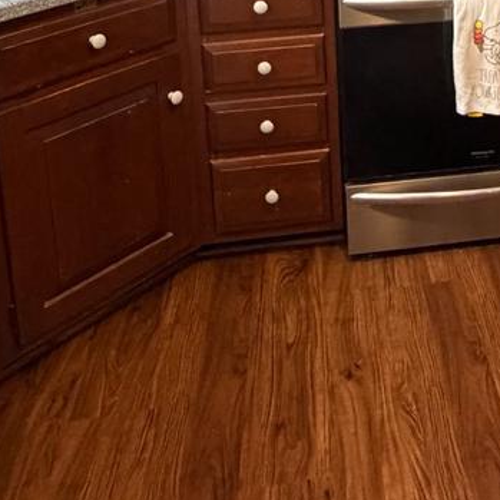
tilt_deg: -12.2
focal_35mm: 51
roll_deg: +1.3
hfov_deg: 31.8
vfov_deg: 29.0
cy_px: -95
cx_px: 453
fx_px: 833
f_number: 2.2
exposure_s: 1/60
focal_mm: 2.22
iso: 640
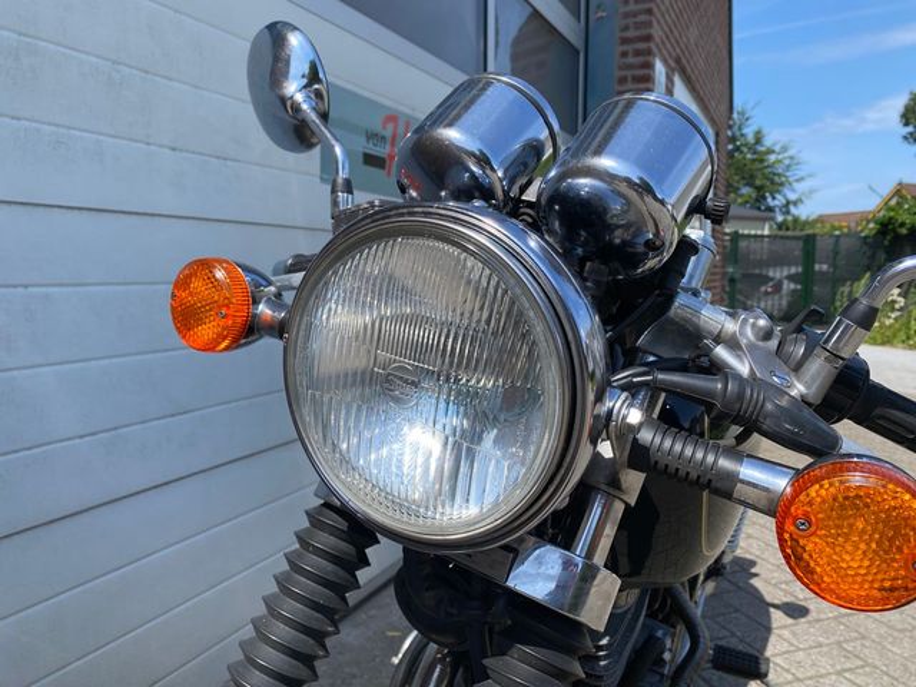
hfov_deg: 67.3
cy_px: 344
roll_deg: -1.0
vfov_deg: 53.1
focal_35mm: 26
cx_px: 458
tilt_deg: -4.8
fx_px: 688
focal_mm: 4.25
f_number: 1.8
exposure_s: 1/1898
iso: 32
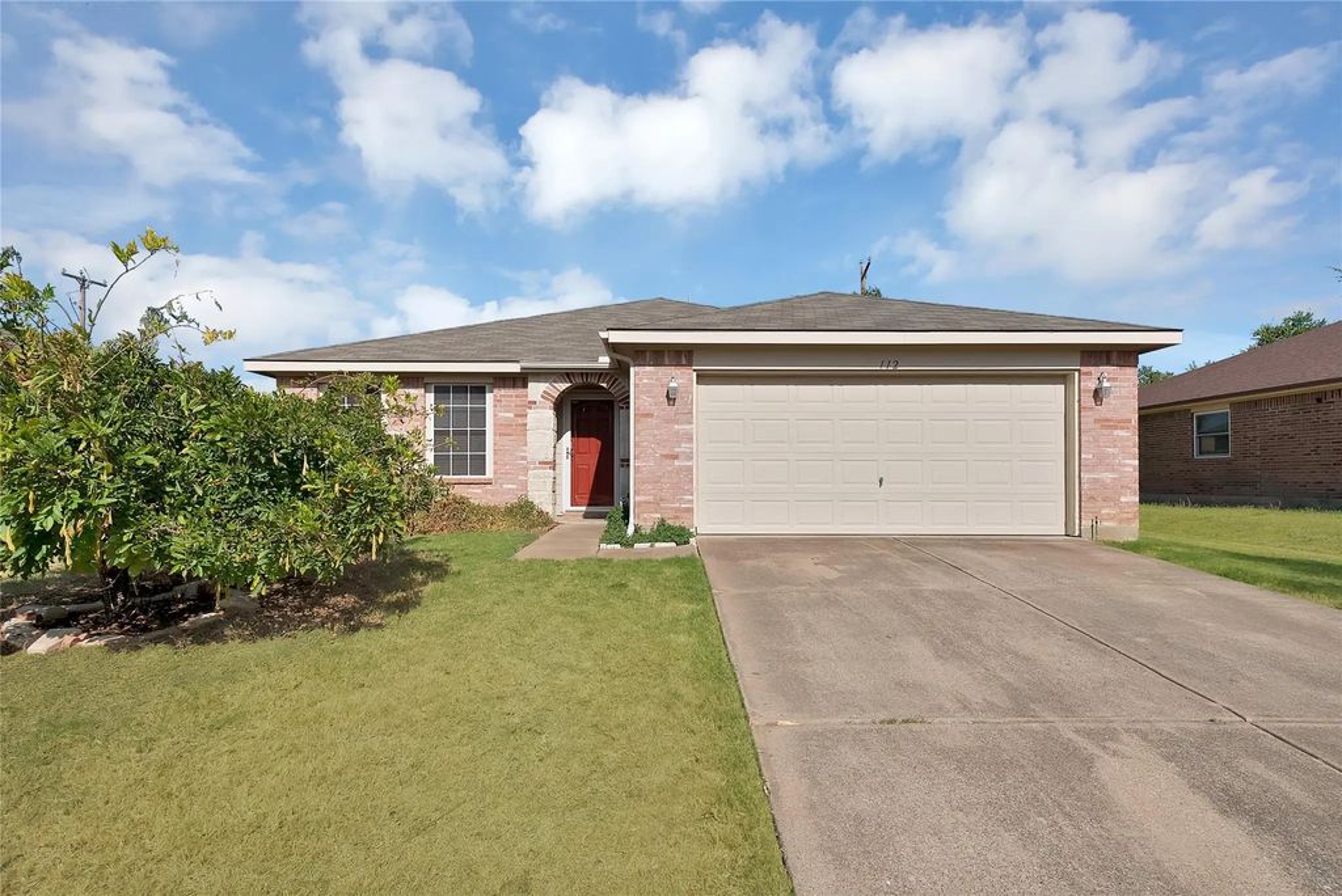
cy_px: 448
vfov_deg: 67.5
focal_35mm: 18
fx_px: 671
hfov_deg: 90.0
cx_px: 671
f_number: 9
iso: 640
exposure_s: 1/1600
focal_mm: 18
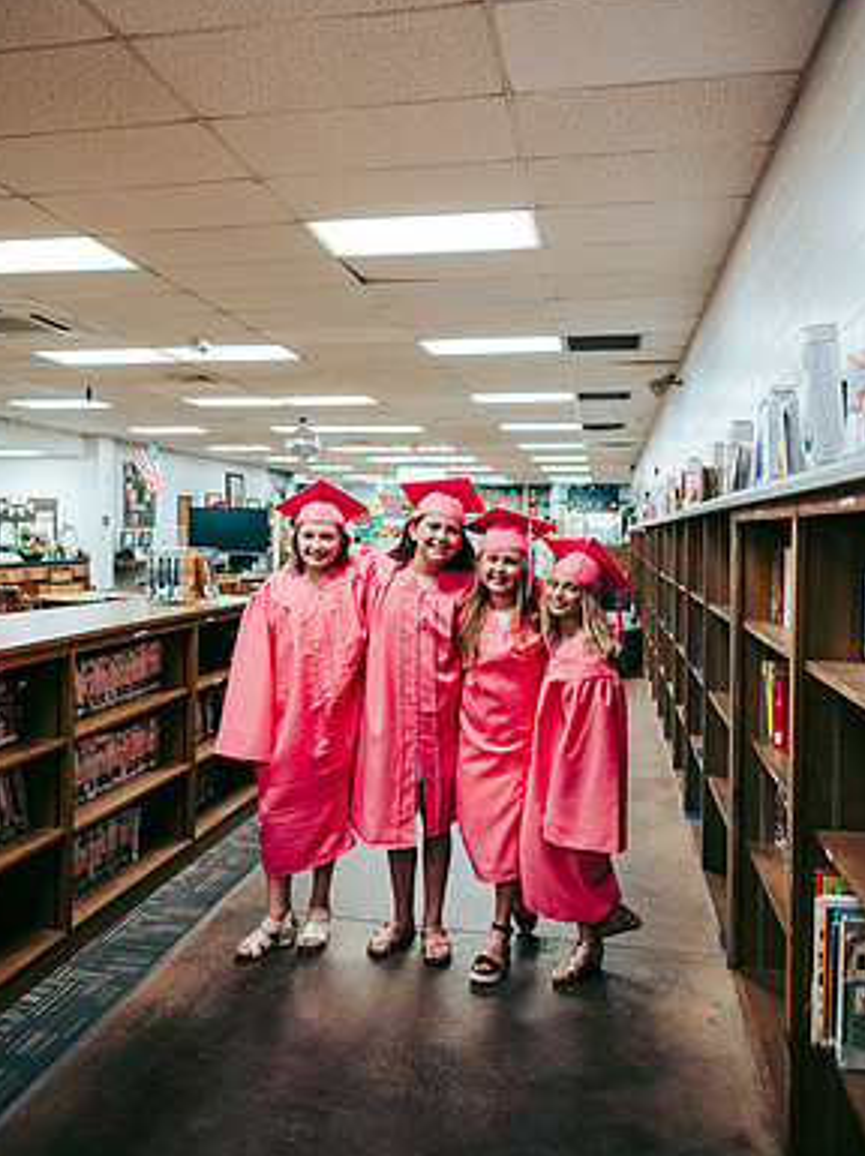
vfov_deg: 65.3
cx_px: 432
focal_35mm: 27
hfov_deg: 51.3
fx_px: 901
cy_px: 540
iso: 1250
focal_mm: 24
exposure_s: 1/160
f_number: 2.8
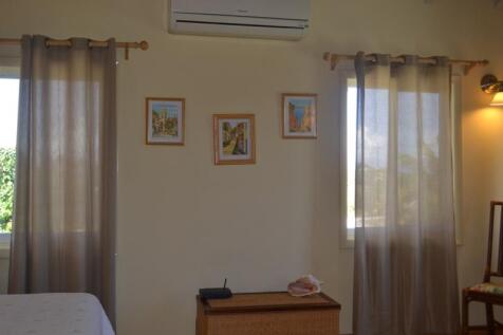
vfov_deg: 31.9
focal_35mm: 42
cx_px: 252
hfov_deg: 46.4
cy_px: 168
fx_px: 587
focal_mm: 28
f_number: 4.5
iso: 400
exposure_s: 1/100
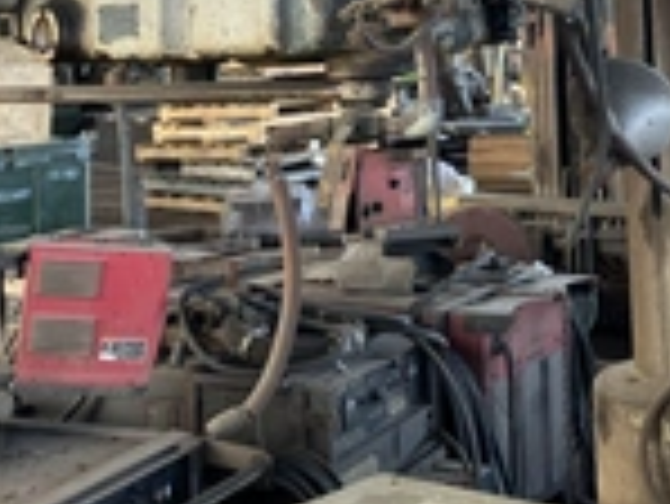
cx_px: 526
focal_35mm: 75
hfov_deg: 25.6
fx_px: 1453
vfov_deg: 18.9
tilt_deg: +2.9
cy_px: -45
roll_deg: +2.3
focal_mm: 3.99
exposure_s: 1/121
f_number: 1.8
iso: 40
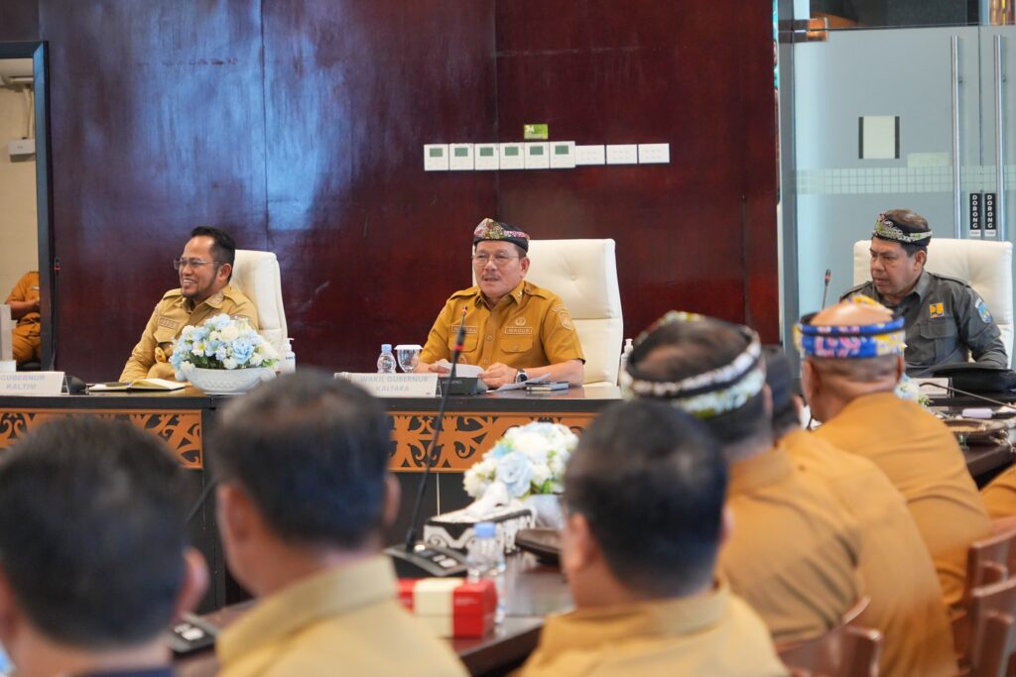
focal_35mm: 124
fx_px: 3500
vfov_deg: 11.1
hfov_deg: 16.5
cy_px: 338
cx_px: 508
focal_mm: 124
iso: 5000
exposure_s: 1/125
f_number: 6.3
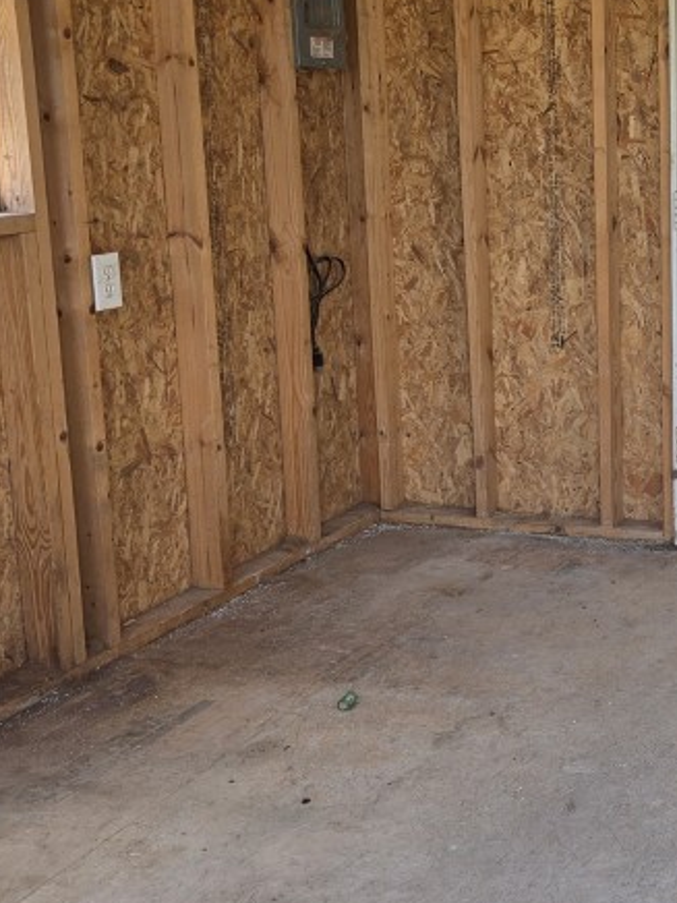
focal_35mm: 54
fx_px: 1408
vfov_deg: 35.4
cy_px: 371
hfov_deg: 24.9
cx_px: 774
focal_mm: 5.4
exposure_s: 1/180
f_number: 1.8
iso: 40
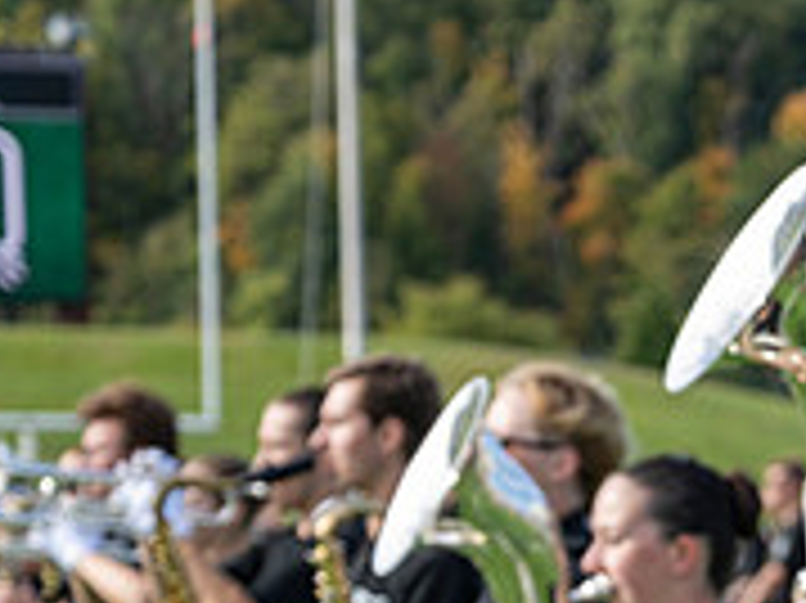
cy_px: 857
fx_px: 4212
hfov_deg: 10.6
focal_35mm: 181
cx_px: 1094
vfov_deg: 8.1
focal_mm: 58
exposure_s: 1/250
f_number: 4.5
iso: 80
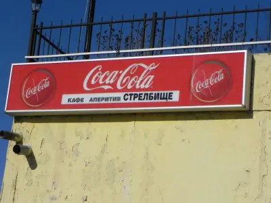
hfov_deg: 18.7
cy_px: 102
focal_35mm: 105
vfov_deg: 14.1
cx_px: 136
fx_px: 822
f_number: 8
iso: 160
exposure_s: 1/1071
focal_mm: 18.8
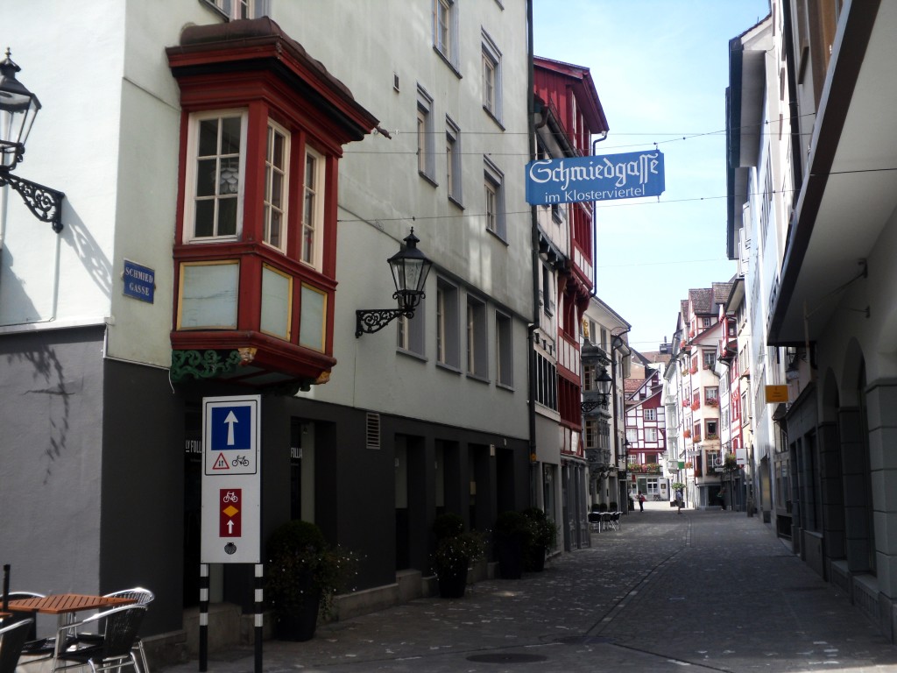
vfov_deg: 30.9
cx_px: 448
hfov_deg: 40.4
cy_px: 336
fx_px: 1218
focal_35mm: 47
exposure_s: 1/291
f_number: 4.5
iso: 80
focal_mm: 8.46
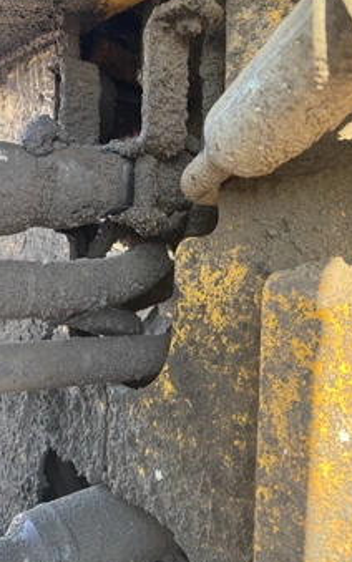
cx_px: 143
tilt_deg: -0.8
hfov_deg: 41.7
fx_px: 460
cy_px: 242
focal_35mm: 30
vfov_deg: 62.6
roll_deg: -2.2
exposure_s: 1/159
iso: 100
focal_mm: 6.76
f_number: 1.78
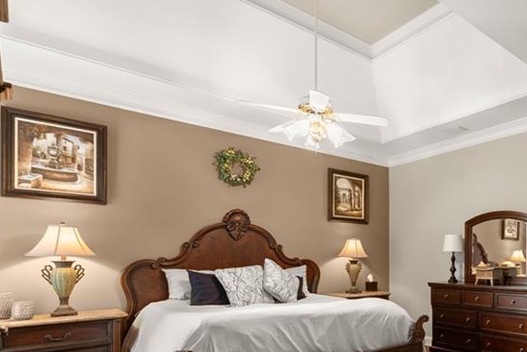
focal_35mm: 25
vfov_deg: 50.1
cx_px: 460
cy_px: 244
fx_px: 366
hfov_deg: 61.9
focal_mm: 14
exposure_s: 1/2.5
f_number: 7.1
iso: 640
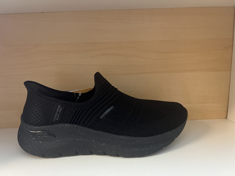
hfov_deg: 67.3
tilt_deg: -10.4
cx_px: 118
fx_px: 177
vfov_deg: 53.1
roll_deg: +2.3
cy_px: 88
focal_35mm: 26
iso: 250
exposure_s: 1/50
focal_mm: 5.7
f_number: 1.5
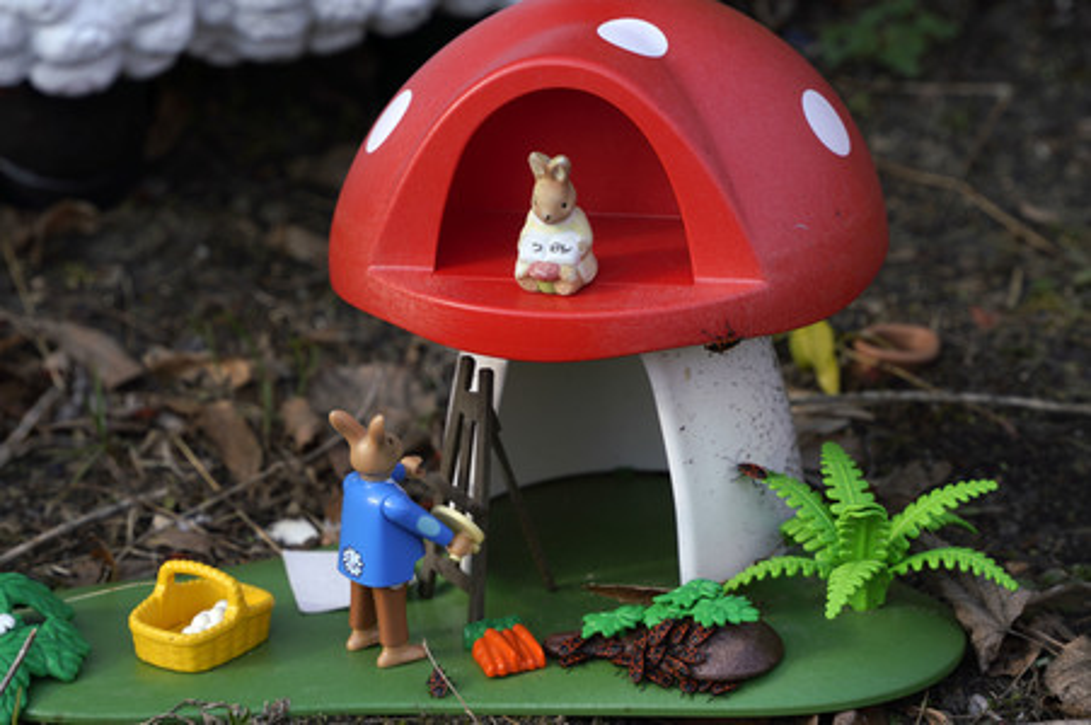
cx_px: 546
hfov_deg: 10.3
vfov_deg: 6.9
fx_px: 6057
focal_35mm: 200
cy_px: 362
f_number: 8
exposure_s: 1/125
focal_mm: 200
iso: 160
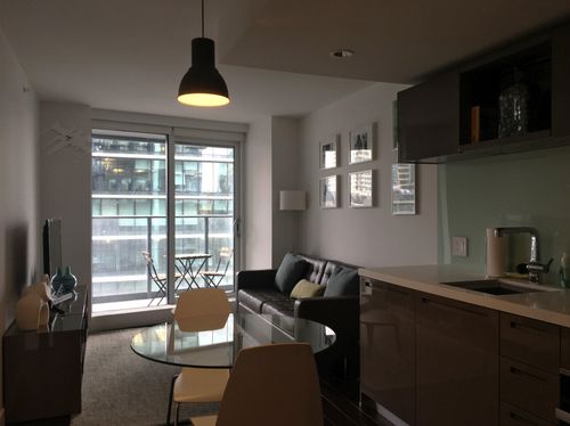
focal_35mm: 29
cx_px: 285
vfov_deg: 48.2
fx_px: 477
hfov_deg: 61.7
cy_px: 213
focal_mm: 4.15
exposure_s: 1/40
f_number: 2.2
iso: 25
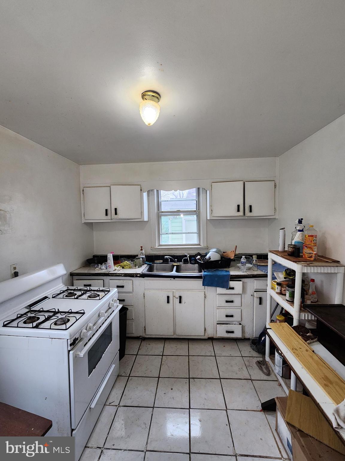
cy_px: 230
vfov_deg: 106.2
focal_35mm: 13
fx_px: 173
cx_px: 172
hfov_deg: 89.9
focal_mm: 2.2
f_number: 2.2
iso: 250
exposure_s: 1/60
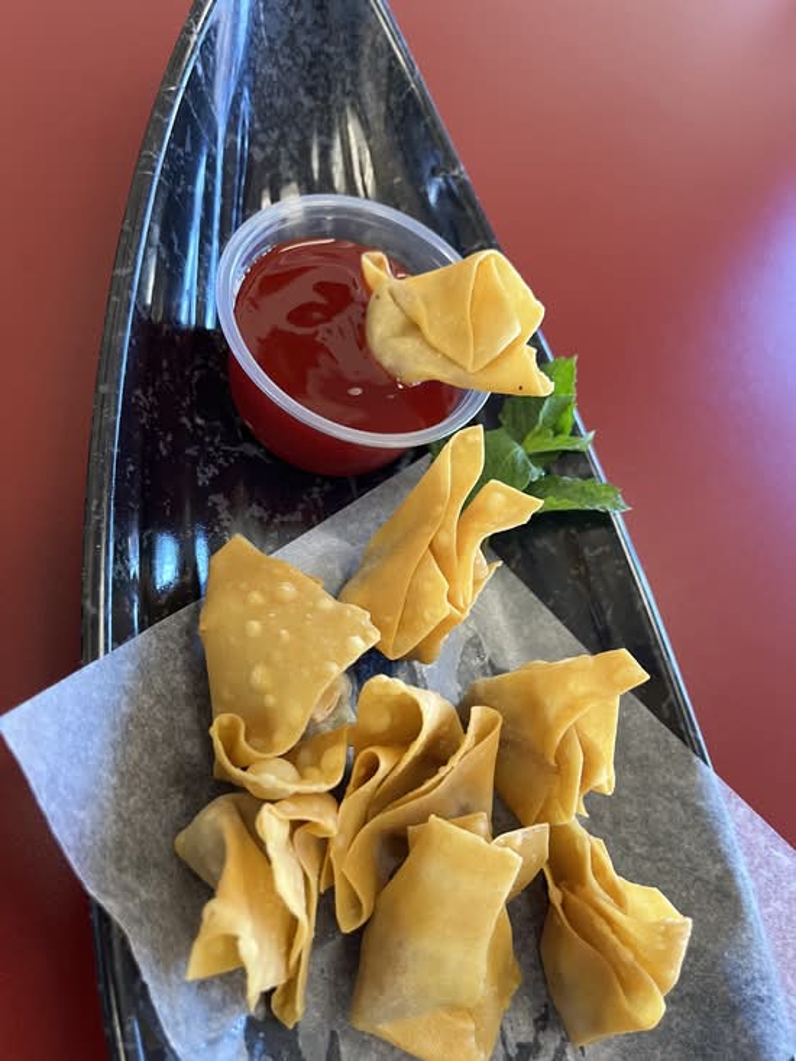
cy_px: 530
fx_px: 797
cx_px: 398
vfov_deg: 67.3
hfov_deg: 53.1
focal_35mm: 26
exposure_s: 1/60
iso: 125
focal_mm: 5.1
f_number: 1.6
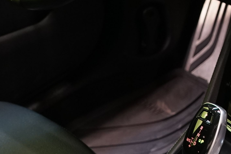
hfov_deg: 15.8
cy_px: -13
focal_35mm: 122
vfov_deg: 11.1
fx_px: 783
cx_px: 311
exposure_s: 1/30
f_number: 3.5
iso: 1000
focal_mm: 29
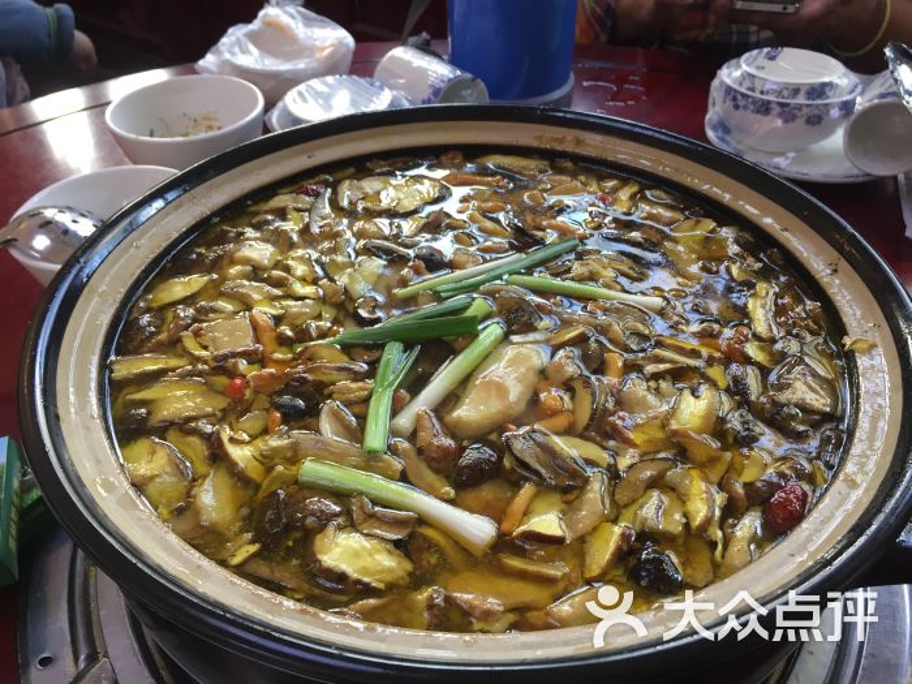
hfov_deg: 61.7
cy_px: 342
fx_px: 764
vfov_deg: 48.2
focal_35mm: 29
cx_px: 456
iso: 40
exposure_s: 1/33
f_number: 2.2
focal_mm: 4.15
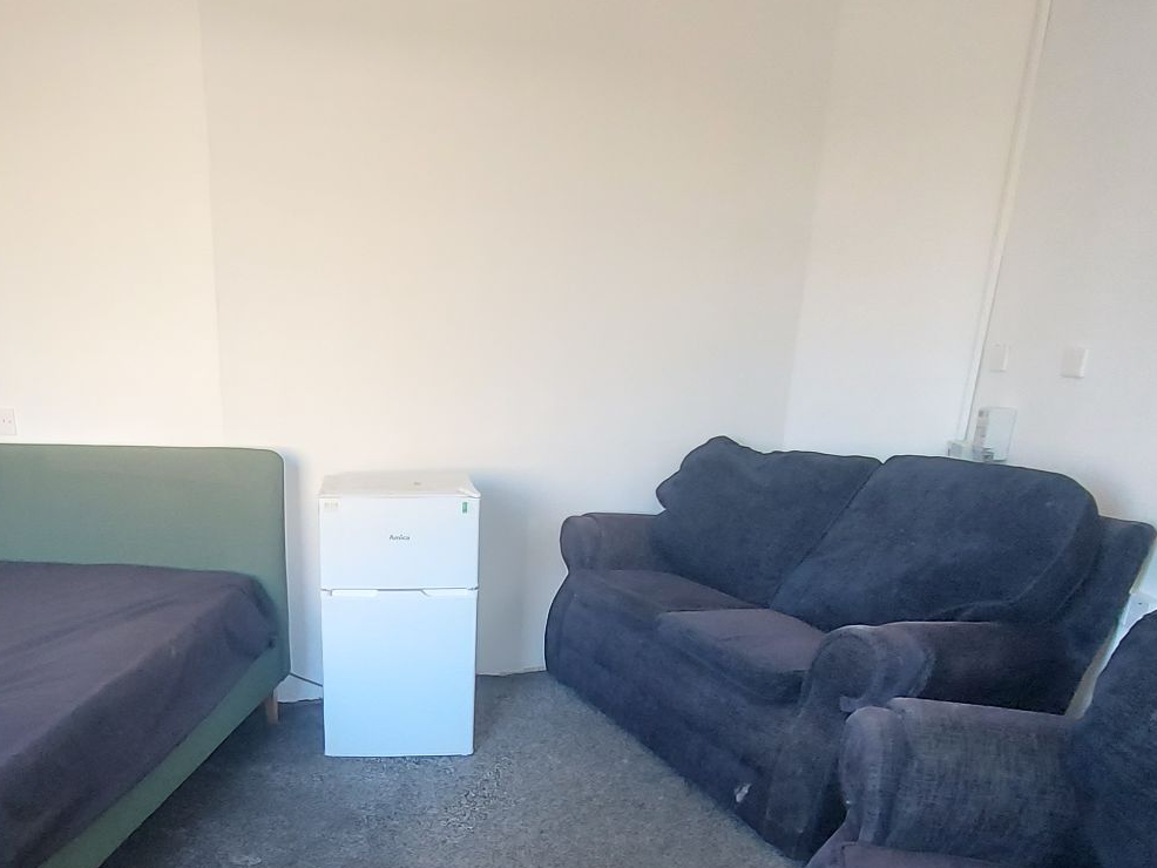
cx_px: 437
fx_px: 903
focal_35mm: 27
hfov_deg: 64.4
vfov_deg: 49.5
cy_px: 640
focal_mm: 1.74
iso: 250
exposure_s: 1/33
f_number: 2.2
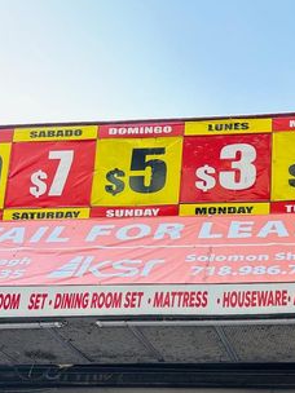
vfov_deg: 30.6
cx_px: 281
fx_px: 648
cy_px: 421
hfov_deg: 24.7
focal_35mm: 57
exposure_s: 1/181
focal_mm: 5.96
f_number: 1.6
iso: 40
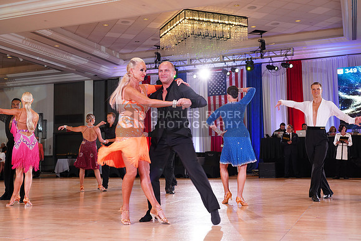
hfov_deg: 48.4
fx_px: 401
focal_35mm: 40
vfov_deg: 33.4
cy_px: 120
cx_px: 180
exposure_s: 1/160
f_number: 5
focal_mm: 40
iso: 1600
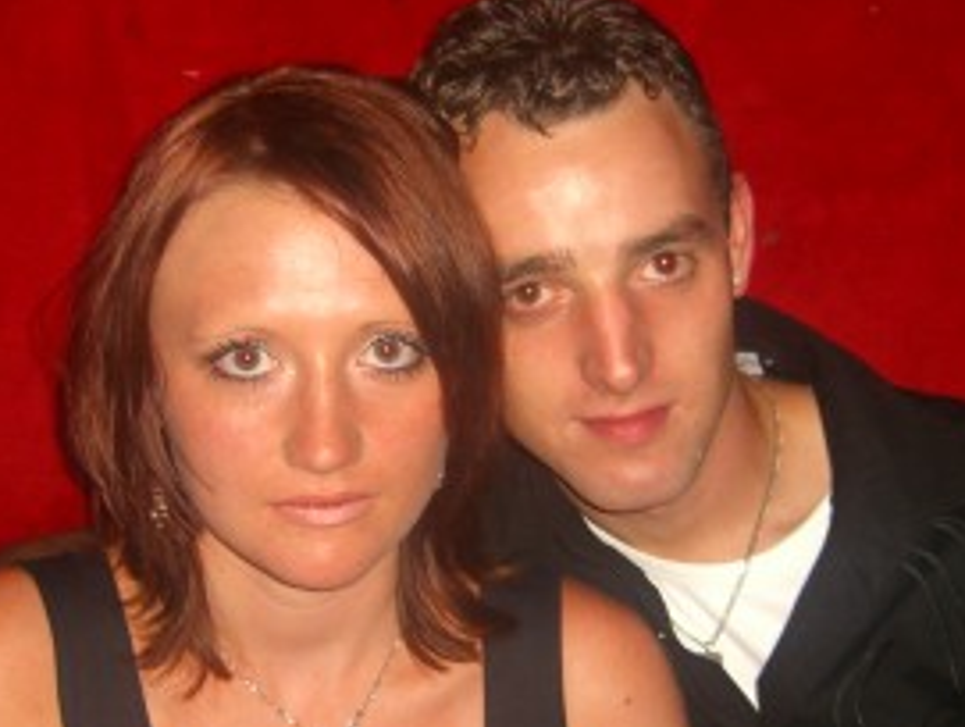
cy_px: 499
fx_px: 2345
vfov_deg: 17.6
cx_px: 481
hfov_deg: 23.3
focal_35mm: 84
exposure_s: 1/60
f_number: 2.8
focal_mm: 7.9
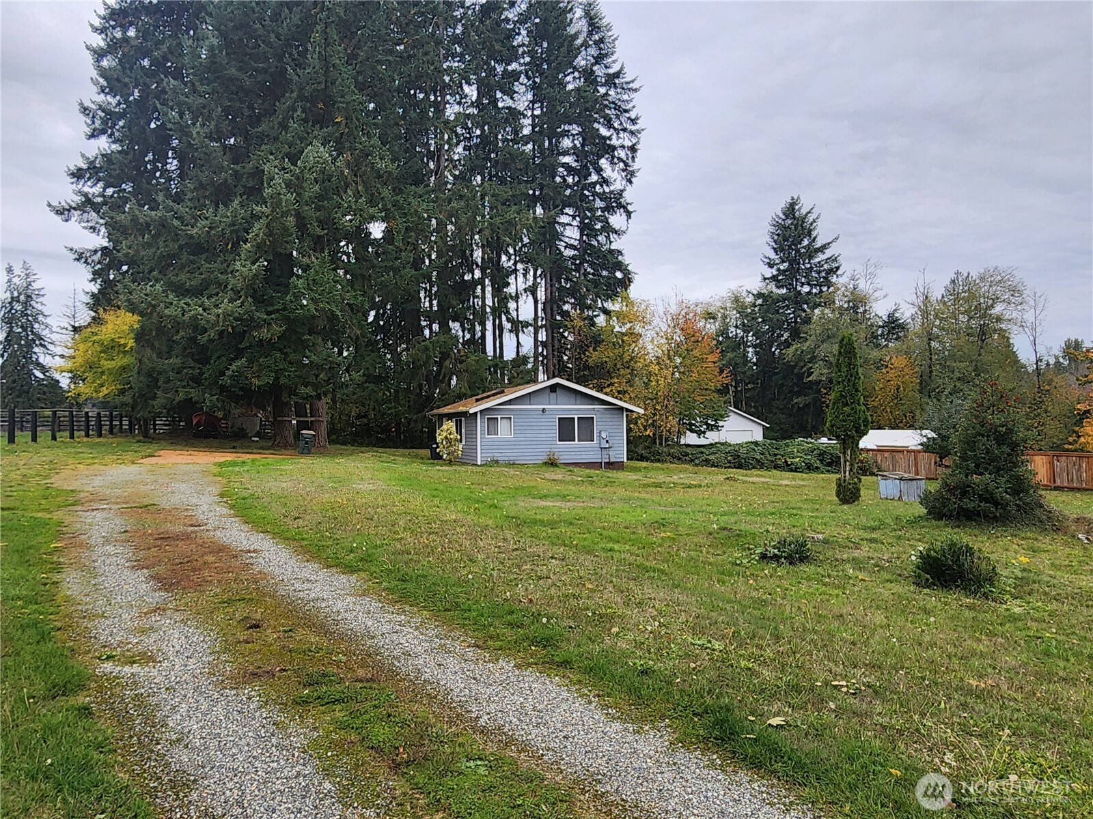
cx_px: 546
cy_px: 410
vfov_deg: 89.9
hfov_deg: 106.2
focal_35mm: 13
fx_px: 410
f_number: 2.2
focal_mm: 2.2
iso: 50
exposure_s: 1/233
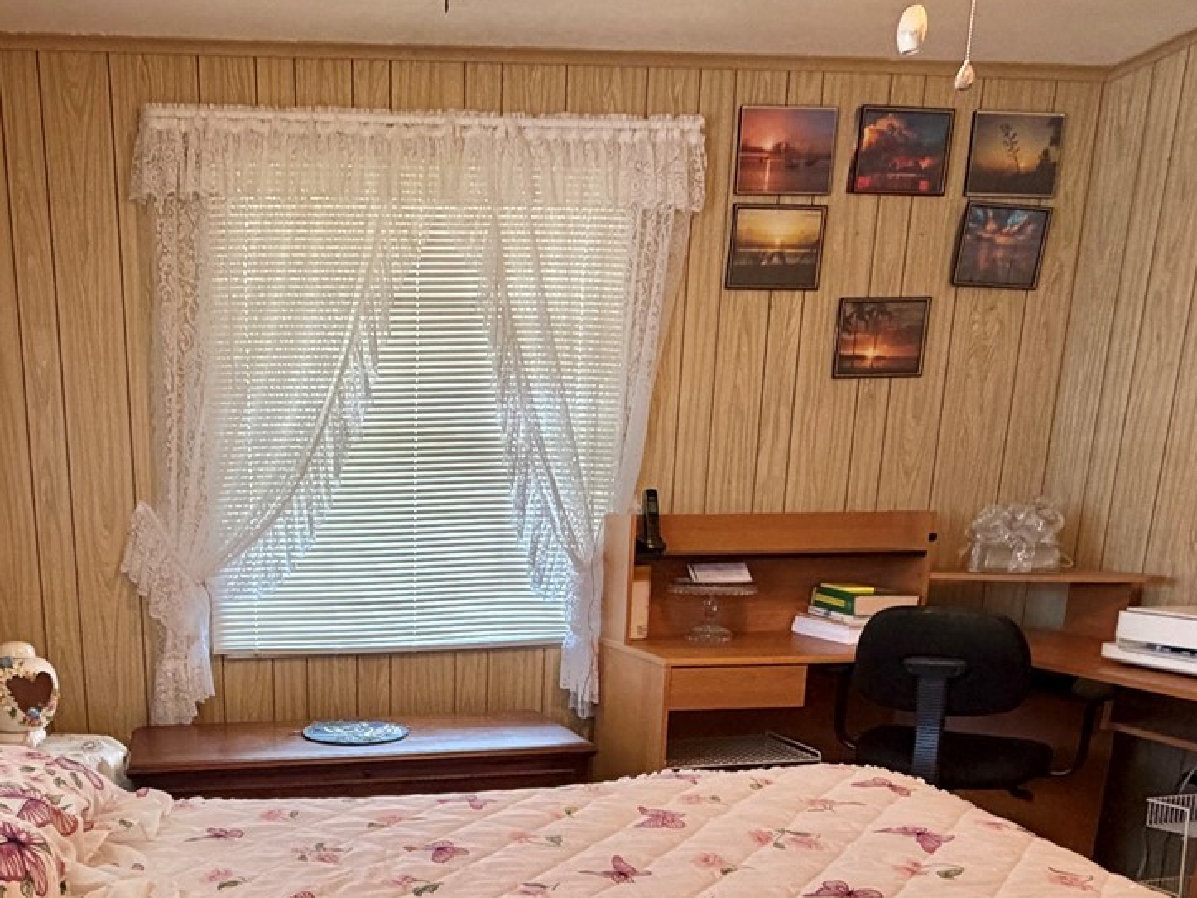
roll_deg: +1.0
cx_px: 331
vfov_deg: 42.4
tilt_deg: -13.8
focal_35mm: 31
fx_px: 1072
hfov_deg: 56.1
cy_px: 772
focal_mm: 2.22
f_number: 2.2
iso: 250
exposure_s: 1/120
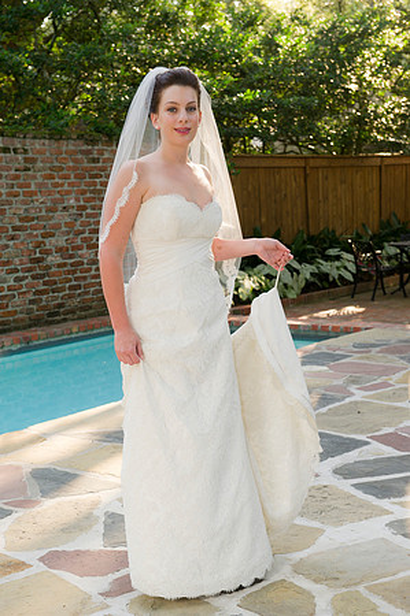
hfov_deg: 23.3
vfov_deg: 34.5
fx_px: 993
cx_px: 205
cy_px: 308
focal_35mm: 58
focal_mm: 58
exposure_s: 1/100
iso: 400
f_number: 6.3
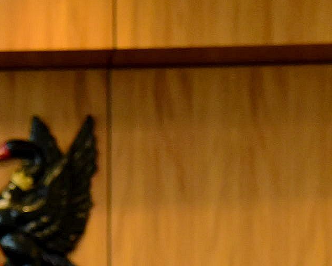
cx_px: -104
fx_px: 2104
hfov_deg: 8.9
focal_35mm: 214
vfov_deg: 7.1
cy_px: 449
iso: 3200
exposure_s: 1/320
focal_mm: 48
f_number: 4
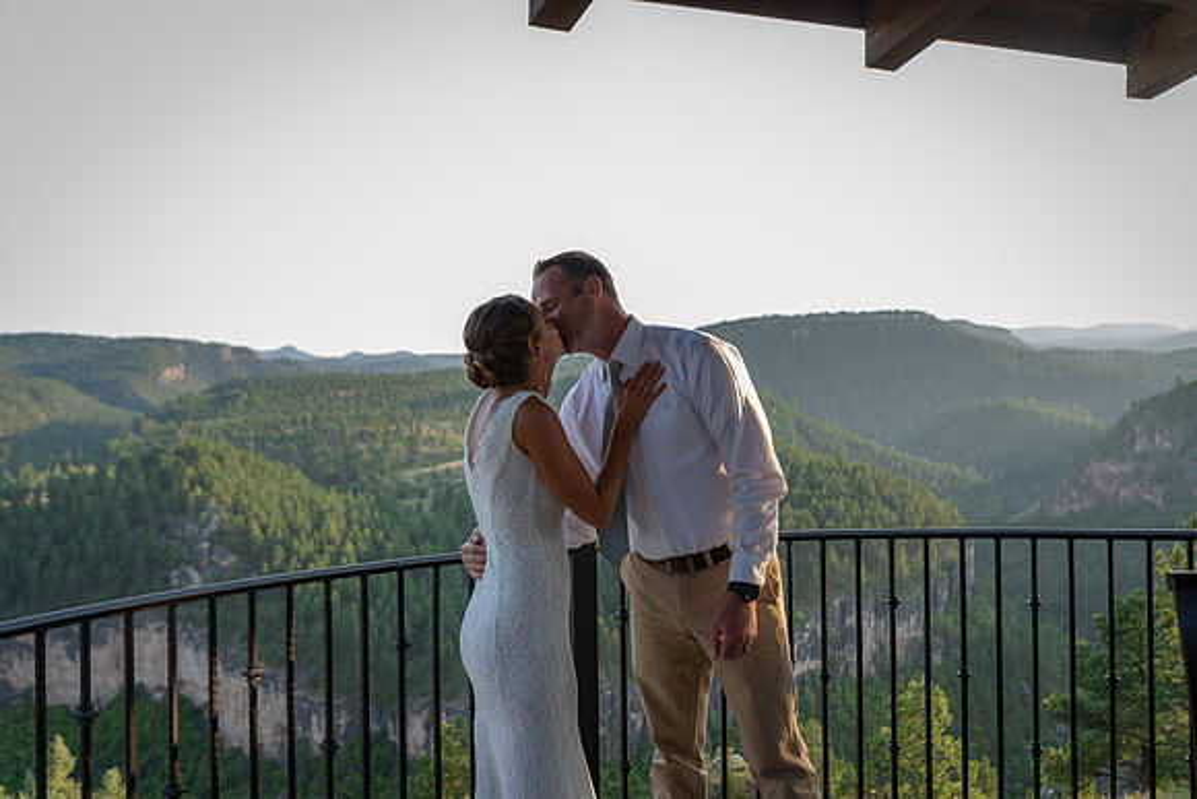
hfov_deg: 54.4
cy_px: 400
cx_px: 598
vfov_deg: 37.9
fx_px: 1164
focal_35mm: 35
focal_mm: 35
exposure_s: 1/160
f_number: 3.5
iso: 250
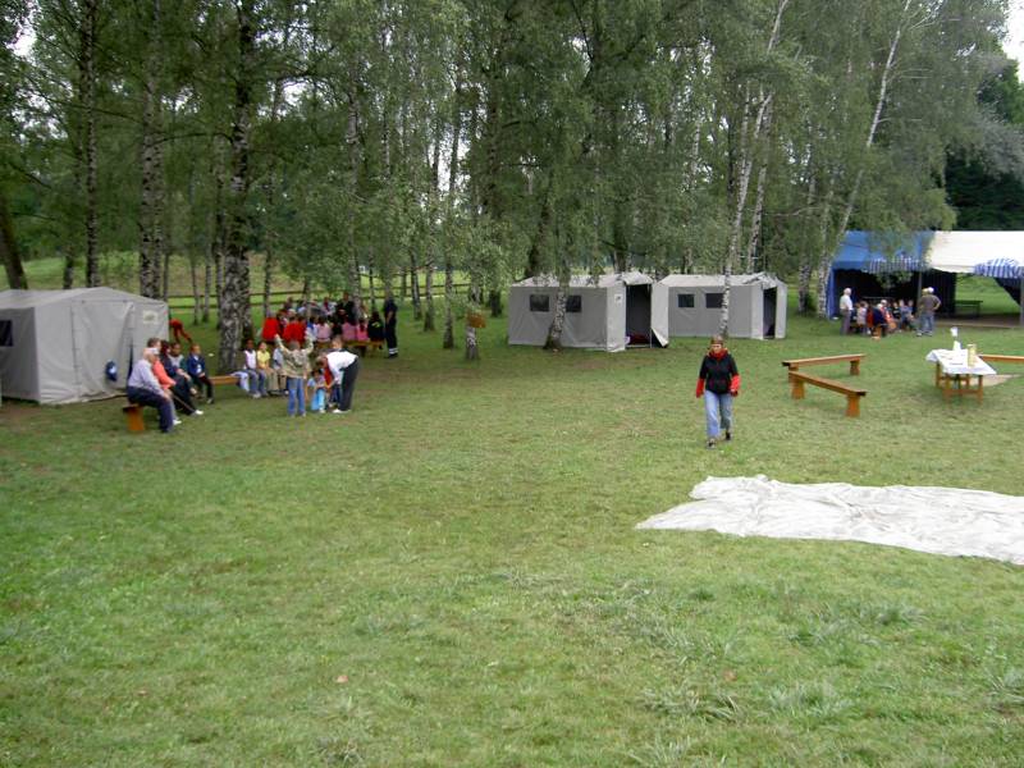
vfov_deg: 36.8
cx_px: 512
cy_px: 384
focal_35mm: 39
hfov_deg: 47.9
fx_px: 1154
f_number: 2.8
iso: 100
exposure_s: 1/160
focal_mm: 8
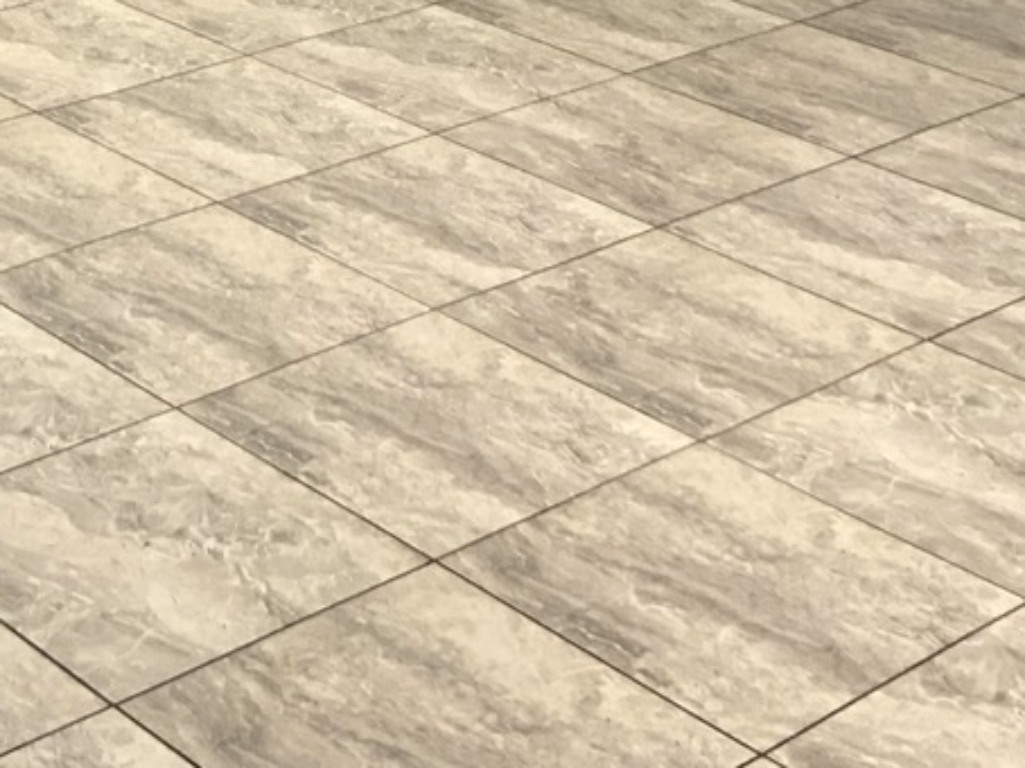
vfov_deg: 14.7
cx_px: 117
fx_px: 2723
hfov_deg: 20.9
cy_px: -445
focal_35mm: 92
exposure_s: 1/67
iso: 50
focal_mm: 3
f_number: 1.8
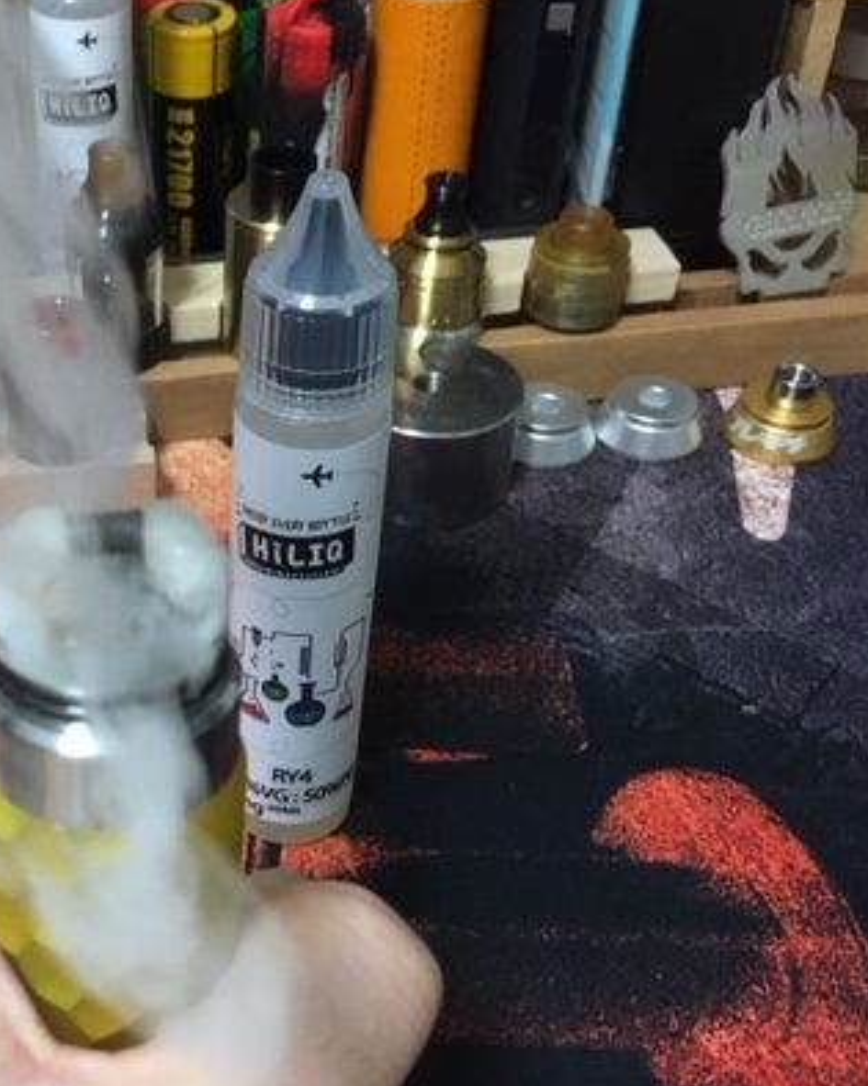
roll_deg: +0.1
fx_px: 1478
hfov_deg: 31.3
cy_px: 584
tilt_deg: -41.7
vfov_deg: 40.3
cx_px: 99
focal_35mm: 46
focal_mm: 4.15
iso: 200
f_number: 2.2
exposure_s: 1/20
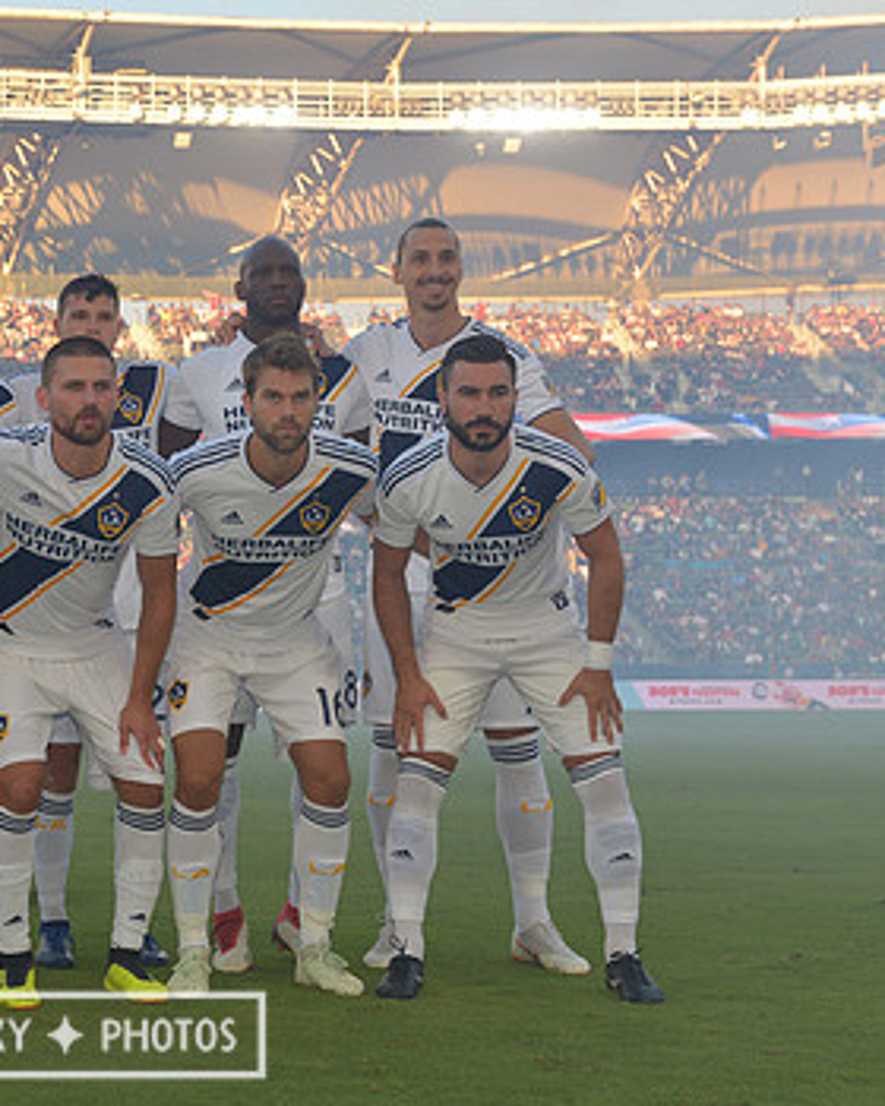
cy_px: 561
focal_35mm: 70
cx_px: 41
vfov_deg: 27.1
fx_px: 2292
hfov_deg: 21.2
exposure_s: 1/160
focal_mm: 45
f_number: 6.3
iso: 200
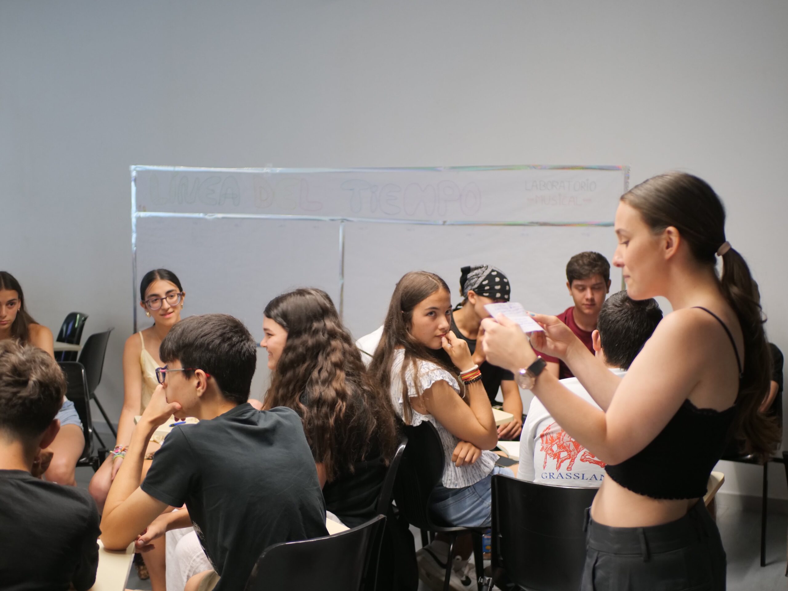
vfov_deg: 29.1
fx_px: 1138
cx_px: 394
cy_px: 296
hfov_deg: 38.2
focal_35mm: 50
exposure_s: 1/60
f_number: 1.7
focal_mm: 25
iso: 640
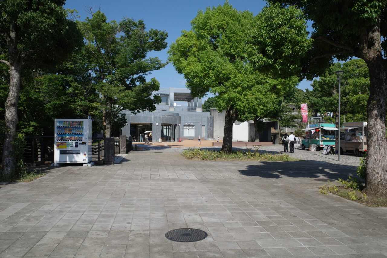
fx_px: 301
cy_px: 129
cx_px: 194
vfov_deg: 46.4
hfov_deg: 65.5
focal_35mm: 28
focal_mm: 18.3
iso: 200
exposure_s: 1/800
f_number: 5.6
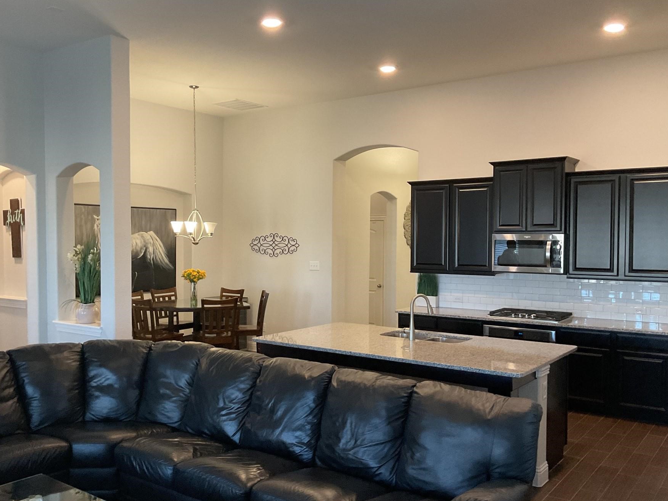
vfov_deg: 41.8
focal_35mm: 34
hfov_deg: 53.9
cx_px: 311
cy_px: 261
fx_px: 656
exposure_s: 1/60
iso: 200
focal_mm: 3
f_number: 1.8
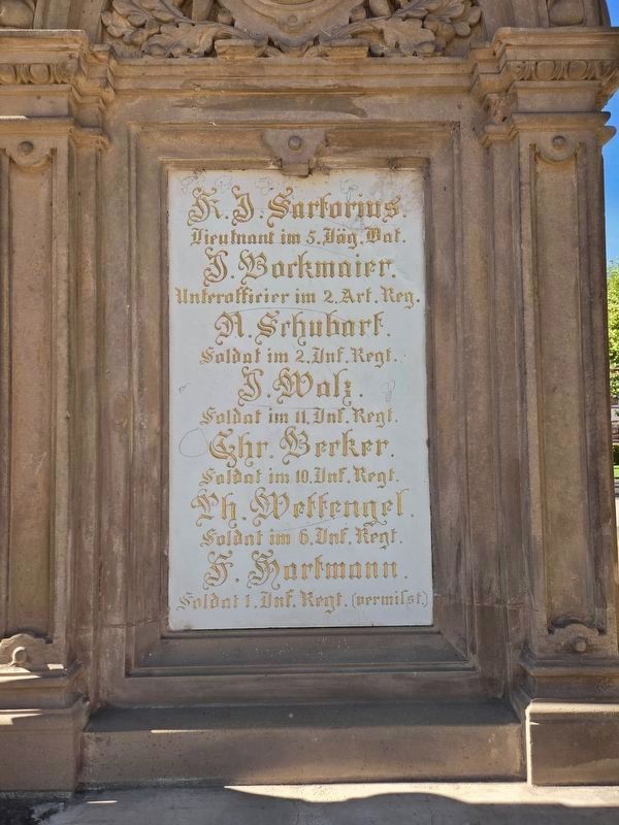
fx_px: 548
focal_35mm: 23
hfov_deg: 58.9
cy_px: 412
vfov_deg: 73.9
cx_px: 310
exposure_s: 1/1245
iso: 80
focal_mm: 5.4
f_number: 1.8
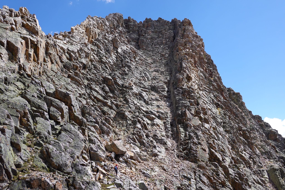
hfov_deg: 58.7
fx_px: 253
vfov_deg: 41.1
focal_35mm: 32
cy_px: 95
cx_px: 142
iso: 100
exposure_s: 1/200
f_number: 5.6
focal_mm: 12.01
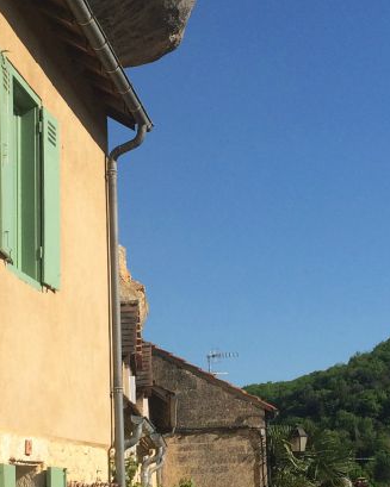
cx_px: 231
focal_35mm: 83
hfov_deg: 18.5
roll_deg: +1.8
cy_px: 275
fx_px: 1198
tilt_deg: +7.8
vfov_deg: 23.0
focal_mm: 4.15
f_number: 2.2
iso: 32
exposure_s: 1/2933
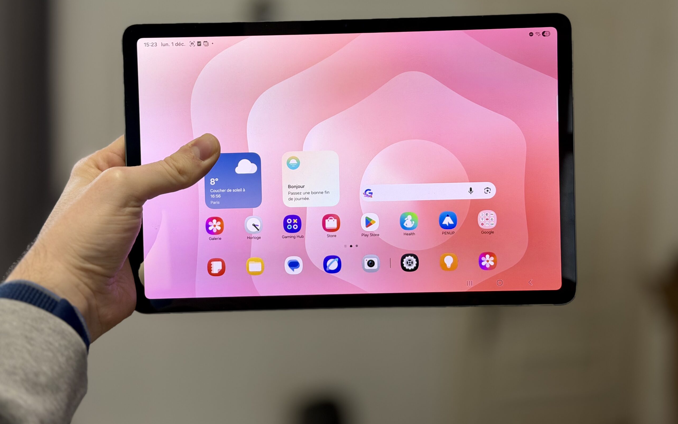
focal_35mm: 51
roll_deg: -2.8
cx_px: 338
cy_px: 176
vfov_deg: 25.3
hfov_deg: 39.6
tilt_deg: -3.1
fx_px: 942
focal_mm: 6.76
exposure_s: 1/66
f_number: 1.78
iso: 100
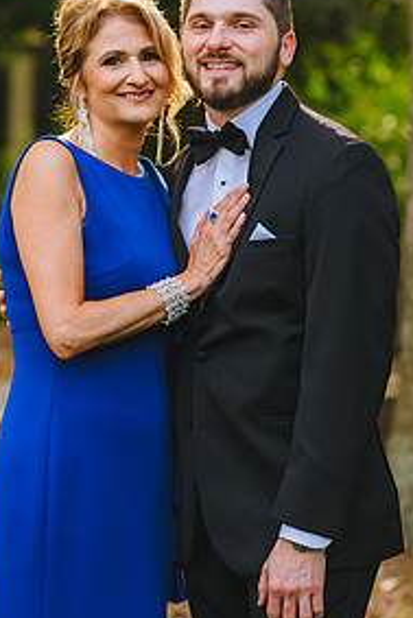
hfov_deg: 10.2
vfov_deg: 15.2
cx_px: 238
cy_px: 319
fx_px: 2320
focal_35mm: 135
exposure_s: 1/640
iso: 400
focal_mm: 85
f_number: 2.8
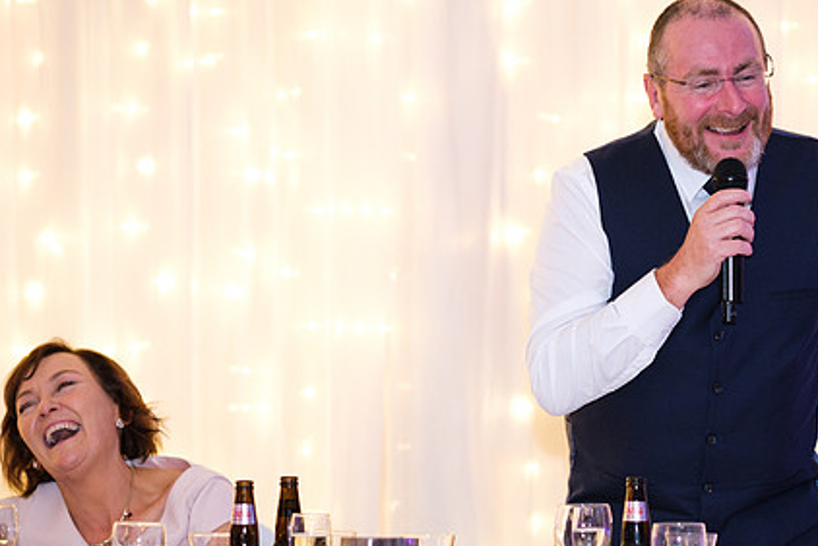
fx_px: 4229
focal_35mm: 186
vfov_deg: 7.4
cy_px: 322
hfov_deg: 11.0
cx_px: 508
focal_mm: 90
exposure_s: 1/160
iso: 1250
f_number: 2
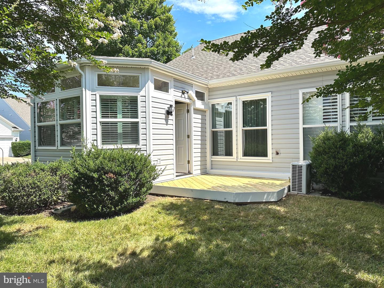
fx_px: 266
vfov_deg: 56.8
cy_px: 144
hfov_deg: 71.6
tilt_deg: +0.5
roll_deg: +0.8
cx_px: 192
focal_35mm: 24
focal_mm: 6.86
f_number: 1.78
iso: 80
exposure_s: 1/3247
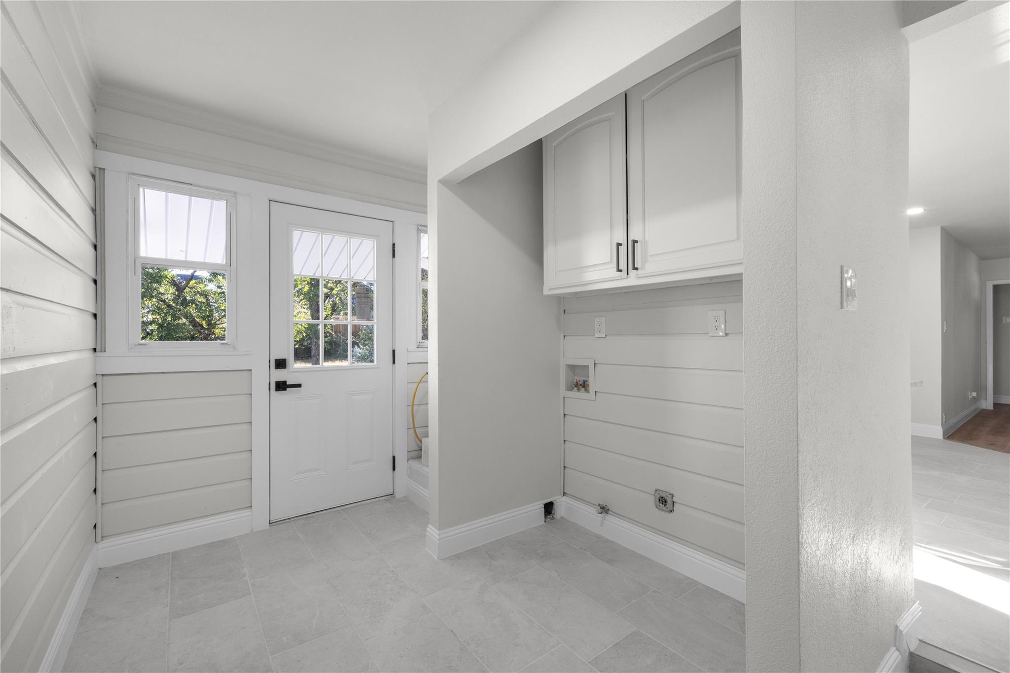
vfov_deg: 77.3
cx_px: 505
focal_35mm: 15
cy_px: 336
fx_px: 421
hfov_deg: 100.4
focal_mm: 10
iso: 400
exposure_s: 1/8
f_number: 10
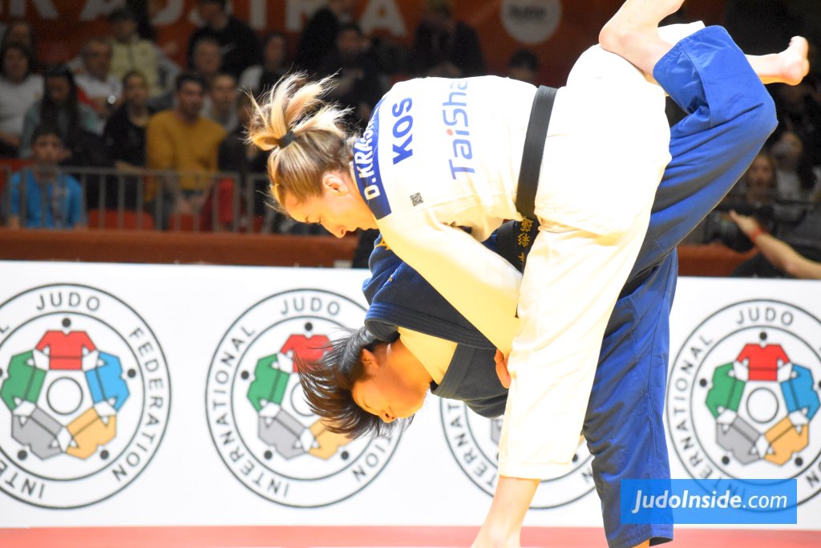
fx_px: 4961
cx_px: 410
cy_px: 274
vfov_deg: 6.3
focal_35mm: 218
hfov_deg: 9.5
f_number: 7.1
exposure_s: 1/500
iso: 6400
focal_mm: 145
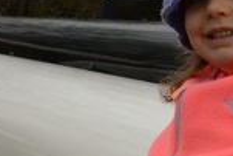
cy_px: 167
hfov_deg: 10.2
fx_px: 1289
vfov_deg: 6.9
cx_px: 279
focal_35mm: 199
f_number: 16
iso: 5000
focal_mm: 38
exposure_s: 1/2000
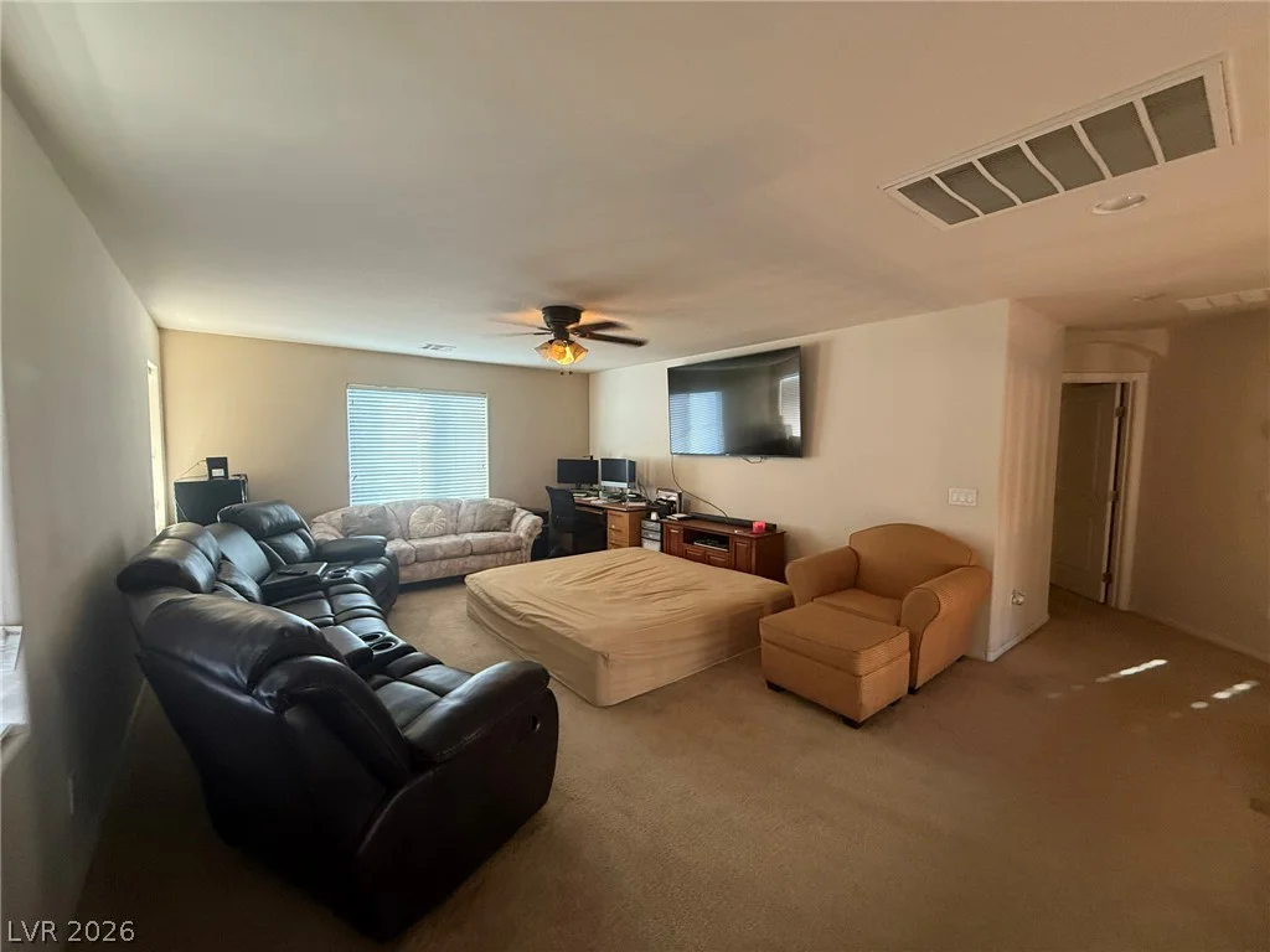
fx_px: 514
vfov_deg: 85.7
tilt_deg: -3.1
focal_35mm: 14
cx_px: 635
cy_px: 476
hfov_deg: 102.1
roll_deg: -0.5
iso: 400
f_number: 2.2
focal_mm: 2.22
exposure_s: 1/60
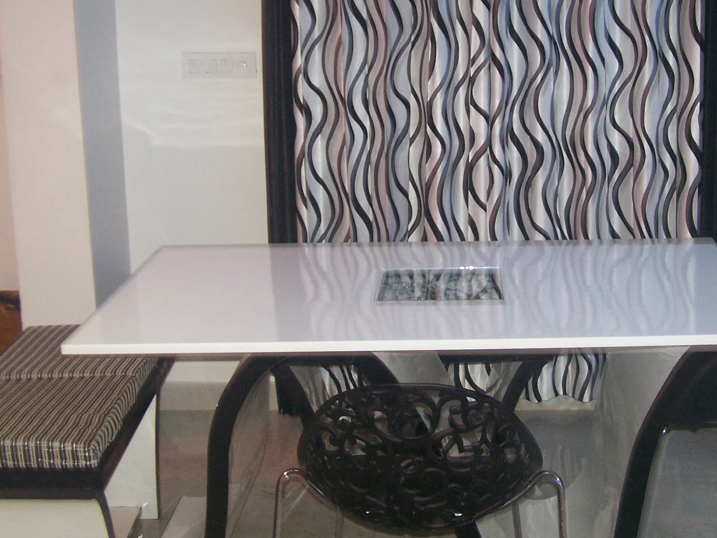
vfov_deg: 25.2
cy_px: 245
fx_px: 1201
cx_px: 489
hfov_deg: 32.9
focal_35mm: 58
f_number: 2.8
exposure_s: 1/2
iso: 160
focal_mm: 6.3
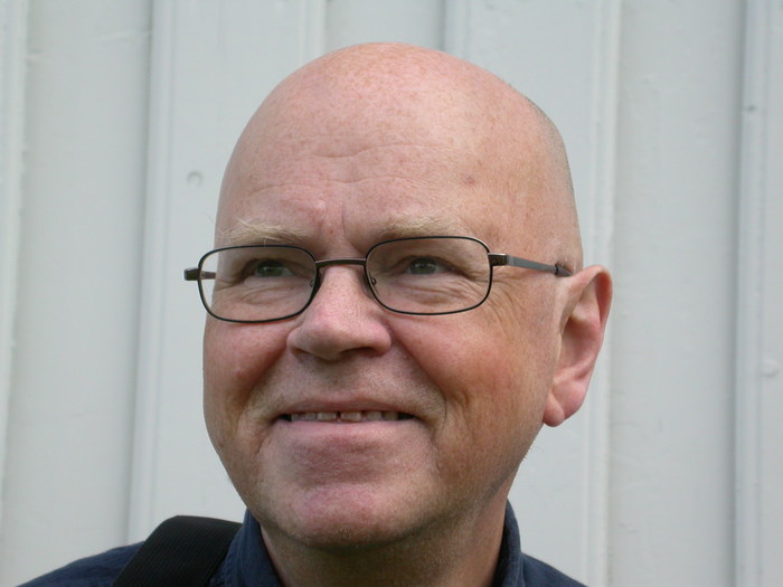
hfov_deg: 12.8
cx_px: 392
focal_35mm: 154
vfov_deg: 9.6
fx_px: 3483
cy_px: 294
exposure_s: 1/159
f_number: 5.1
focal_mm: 32
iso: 100
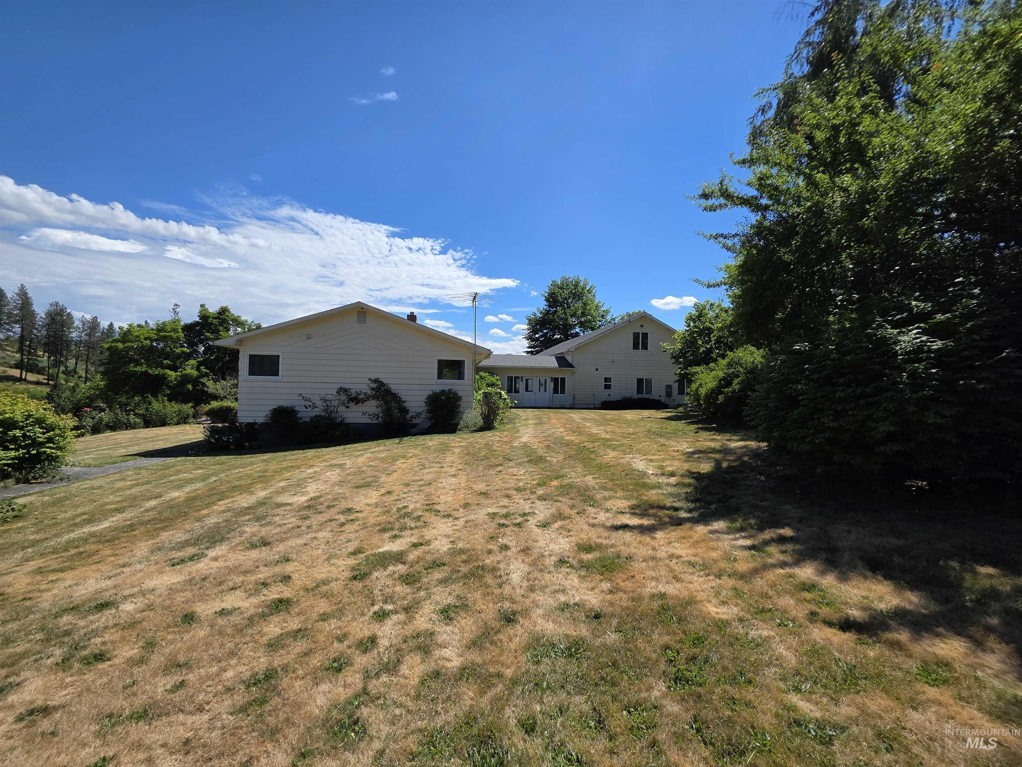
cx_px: 511
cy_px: 384
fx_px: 384
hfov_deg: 106.2
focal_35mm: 13
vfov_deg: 89.9
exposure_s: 1/2384
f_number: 1.9
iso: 40
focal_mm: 2.2
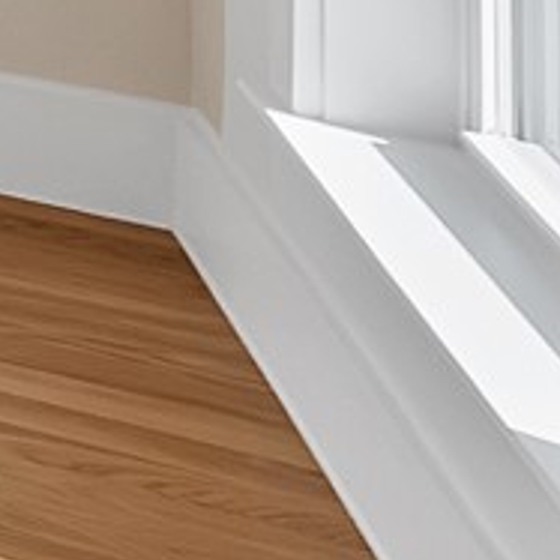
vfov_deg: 12.1
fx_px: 1995
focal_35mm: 109
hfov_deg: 5.8
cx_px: -2378
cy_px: -861
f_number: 9
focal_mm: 12
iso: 640
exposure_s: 1/80
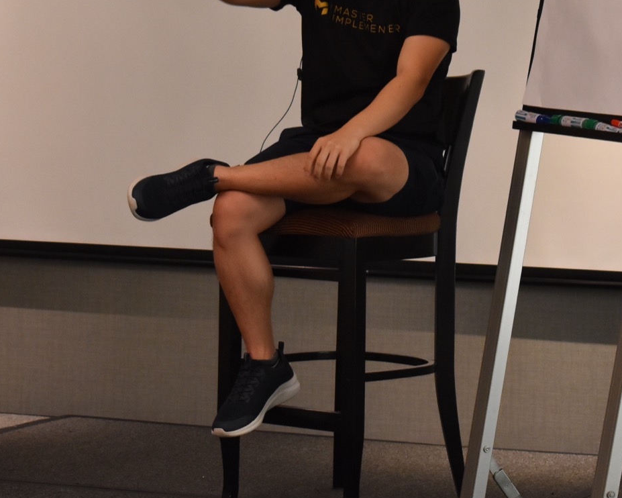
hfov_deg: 11.5
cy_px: 58
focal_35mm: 167
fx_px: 3075
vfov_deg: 9.2
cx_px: 346
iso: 1800
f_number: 5.6
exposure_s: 1/60
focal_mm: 55
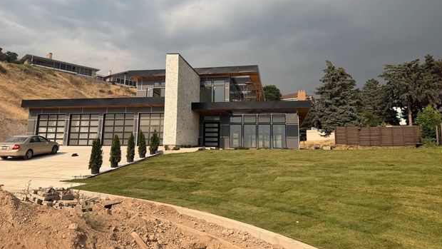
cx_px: 222
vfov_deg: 42.8
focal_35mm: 27
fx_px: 316
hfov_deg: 69.9
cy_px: 107
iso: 80
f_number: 1.78
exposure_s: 1/1618
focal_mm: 6.76
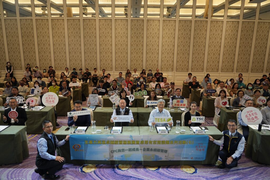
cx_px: 135
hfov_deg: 73.7
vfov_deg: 53.1
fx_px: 180
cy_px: 90
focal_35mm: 24
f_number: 4
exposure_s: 1/30
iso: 500
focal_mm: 24
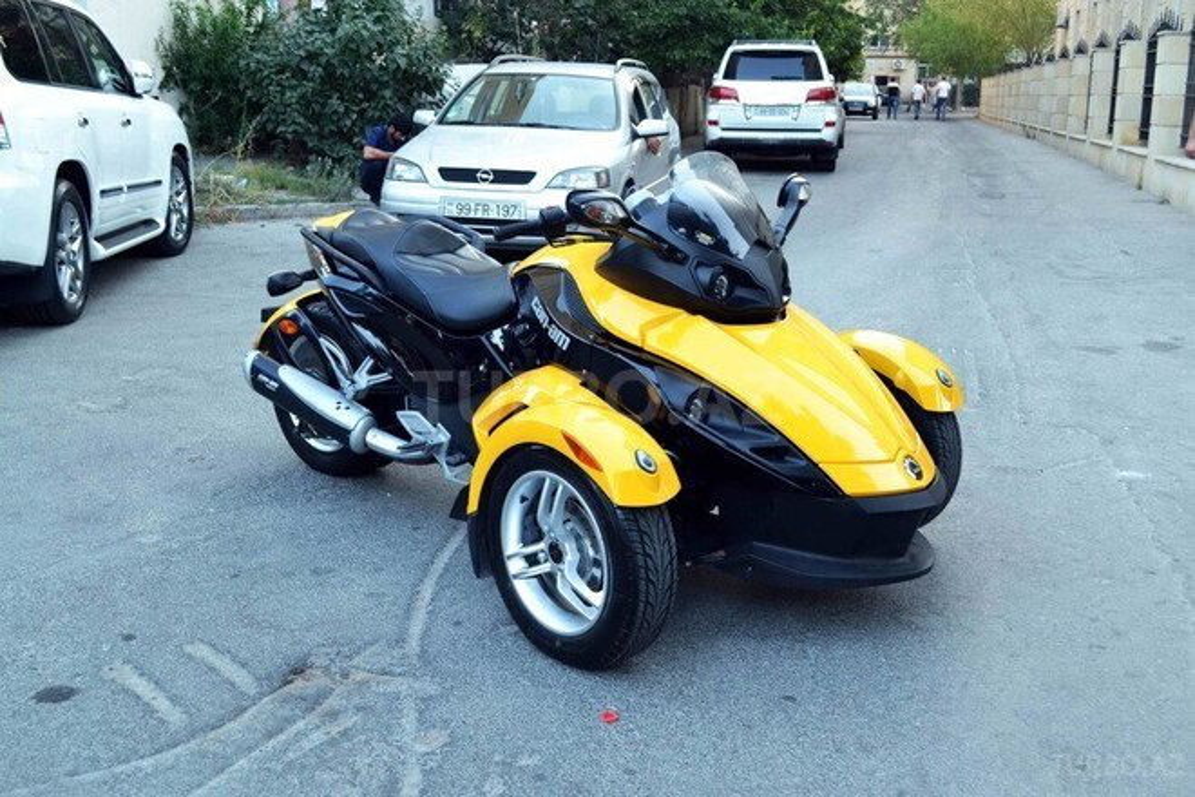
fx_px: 1394
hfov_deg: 46.4
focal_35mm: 42
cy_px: 398
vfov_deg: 31.9
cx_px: 598
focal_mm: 28
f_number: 5.6
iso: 400
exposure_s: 1/25
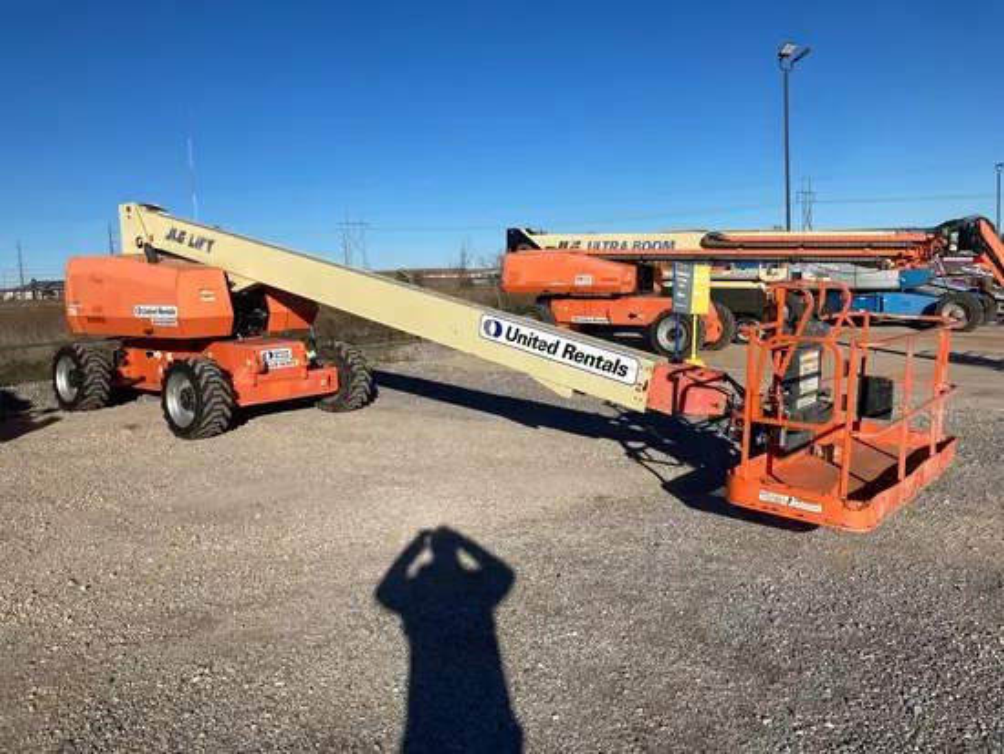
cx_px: 502
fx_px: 812
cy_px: 377
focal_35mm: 28
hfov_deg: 63.4
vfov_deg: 49.8
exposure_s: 1/3247
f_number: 1.8
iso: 25
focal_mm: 3.99
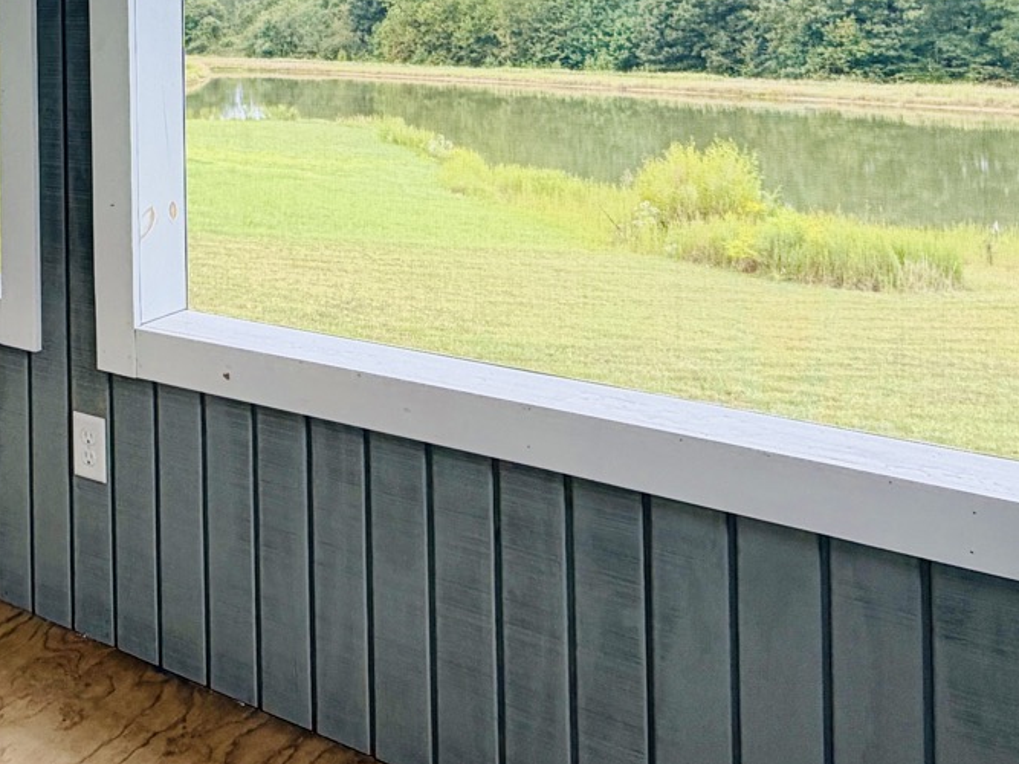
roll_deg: +0.4
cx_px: -5
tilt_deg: +0.3
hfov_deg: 38.8
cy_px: 5
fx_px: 1266
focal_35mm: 43
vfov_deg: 31.2
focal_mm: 2.22
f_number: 2.2
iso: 50
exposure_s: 1/323
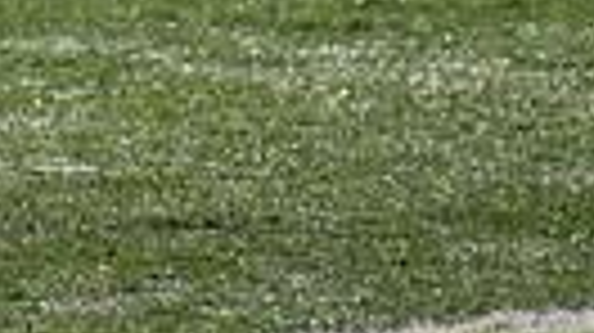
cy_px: -904
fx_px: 32640
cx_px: -236
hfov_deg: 1.0
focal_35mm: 2074
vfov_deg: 0.6
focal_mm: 300
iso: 450
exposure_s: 1/1000
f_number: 6.3
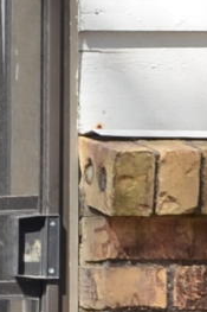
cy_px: 292
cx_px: -362
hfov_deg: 3.3
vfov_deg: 5.0
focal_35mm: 410
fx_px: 3541
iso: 100
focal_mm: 24
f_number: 5.6
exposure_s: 1/200
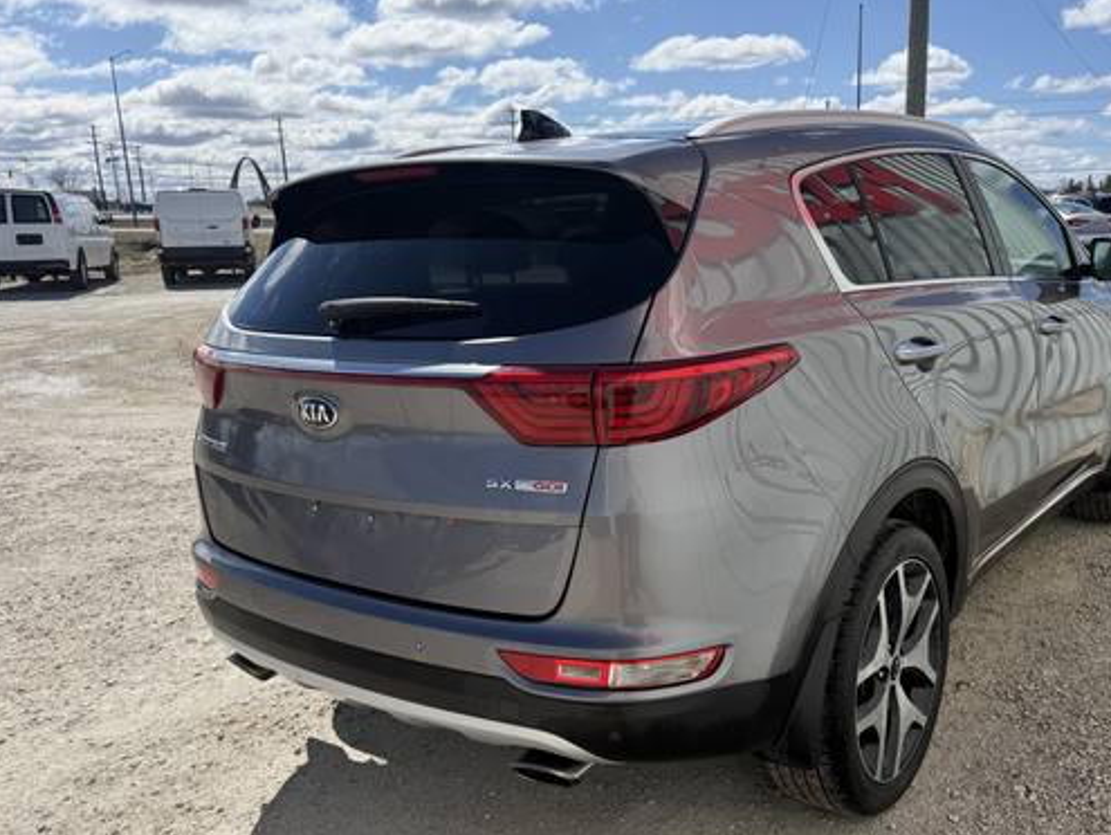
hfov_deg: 57.9
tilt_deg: -15.8
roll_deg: +0.1
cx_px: 662
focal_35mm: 31
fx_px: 996
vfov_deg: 45.4
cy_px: 480
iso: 80
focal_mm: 6.76
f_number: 1.78
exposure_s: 1/6173
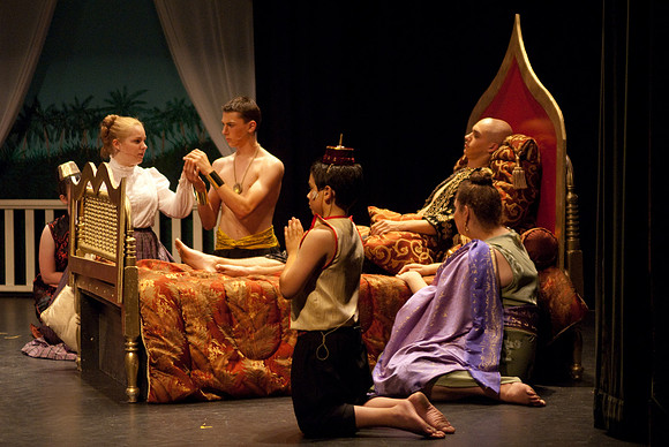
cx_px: 334
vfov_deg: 11.4
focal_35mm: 120
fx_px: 2232
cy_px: 224
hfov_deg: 17.0
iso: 1000
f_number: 2.8
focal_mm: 80
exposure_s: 1/125
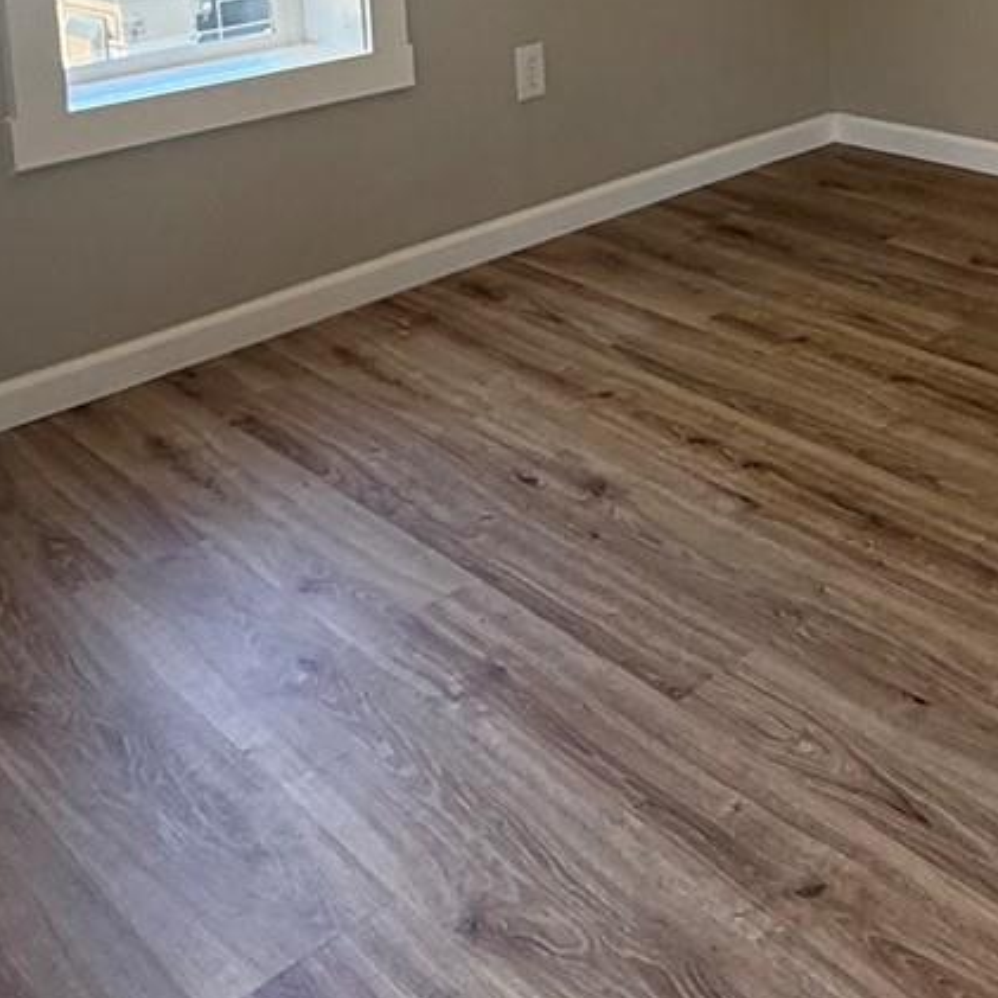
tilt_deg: -8.0
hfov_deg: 35.1
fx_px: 1533
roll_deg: +2.2
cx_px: 773
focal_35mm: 47
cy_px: -28
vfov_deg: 32.7
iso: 160
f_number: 2.2
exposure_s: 1/99
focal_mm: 2.22
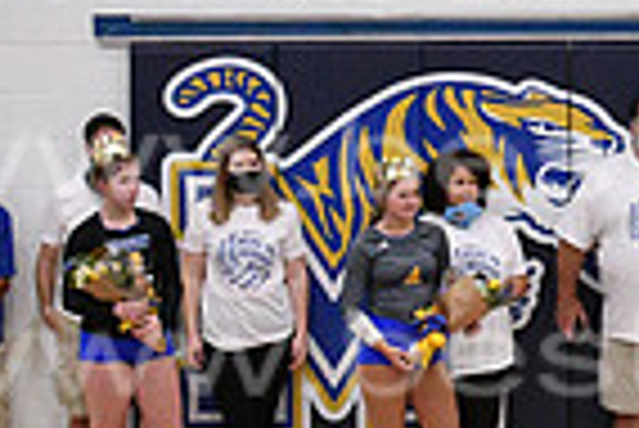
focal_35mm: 430
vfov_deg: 3.2
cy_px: -128
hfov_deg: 4.8
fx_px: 7640
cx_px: 927
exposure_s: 1/1250
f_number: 3.2
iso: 6400
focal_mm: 70
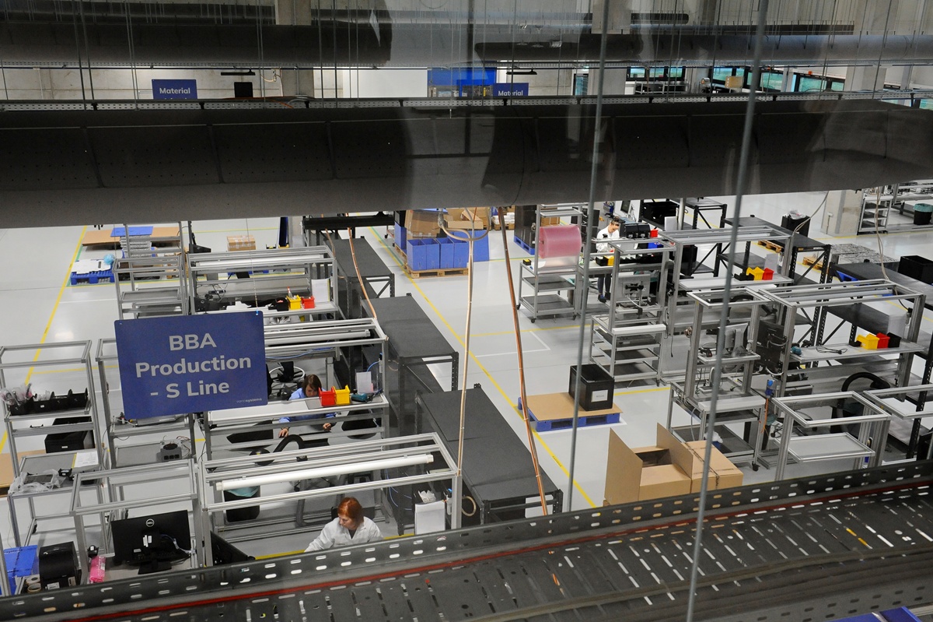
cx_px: 466
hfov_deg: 55.8
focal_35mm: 34
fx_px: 881
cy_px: 311
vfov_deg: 38.9
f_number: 7.1
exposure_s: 1/100
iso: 4000
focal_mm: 34
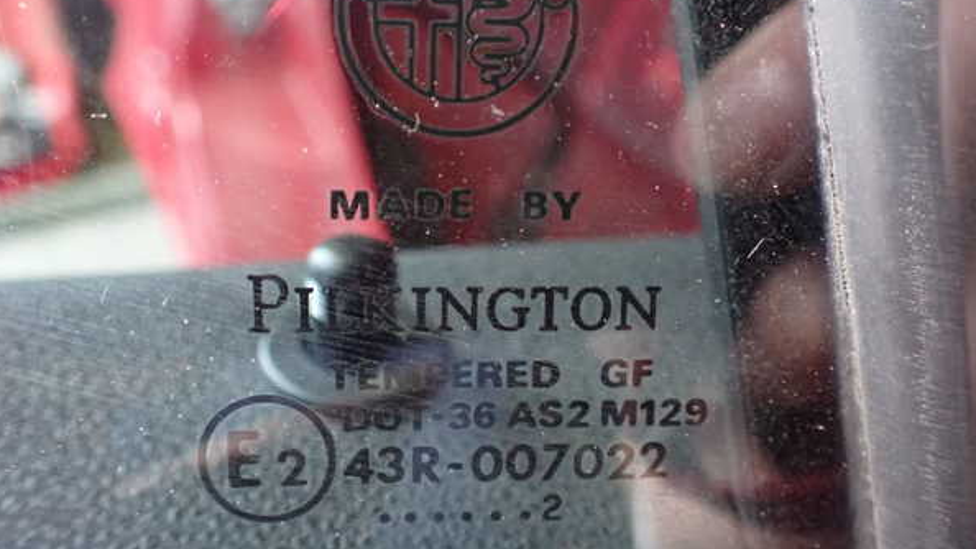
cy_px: 253
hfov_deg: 59.5
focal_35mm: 33
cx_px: 485
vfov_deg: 35.6
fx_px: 854
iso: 1250
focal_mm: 5.4
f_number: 2.3
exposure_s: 1/30
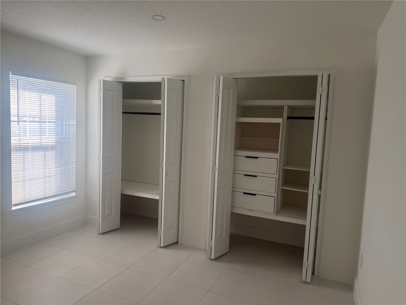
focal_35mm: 24
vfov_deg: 56.8
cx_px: 203
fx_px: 281
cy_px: 152
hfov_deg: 71.6
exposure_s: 1/307
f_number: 1.78
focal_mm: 6.76
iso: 80
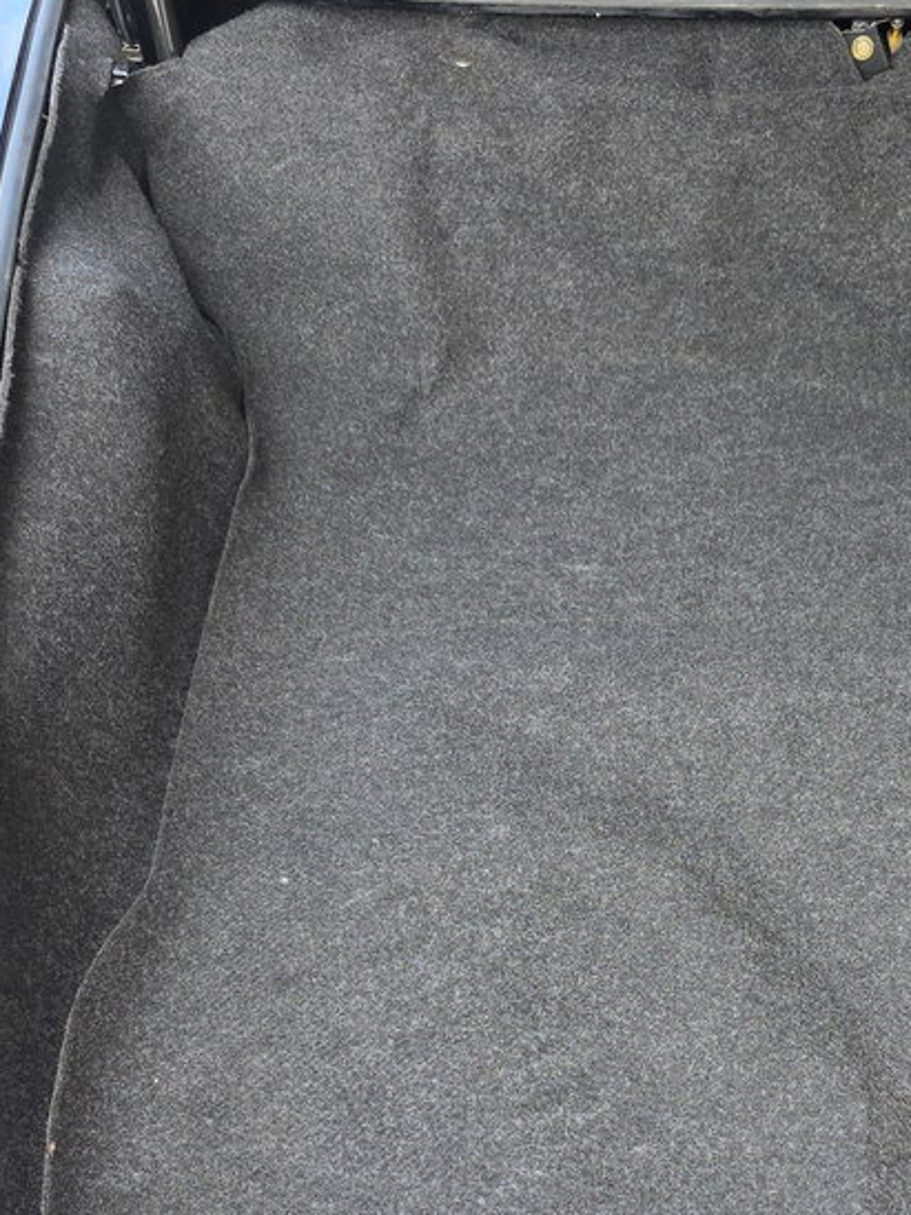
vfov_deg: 43.3
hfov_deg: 33.0
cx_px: 672
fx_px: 1509
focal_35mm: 43
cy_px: 803
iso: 64
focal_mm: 6.3
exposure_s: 1/180
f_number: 1.7
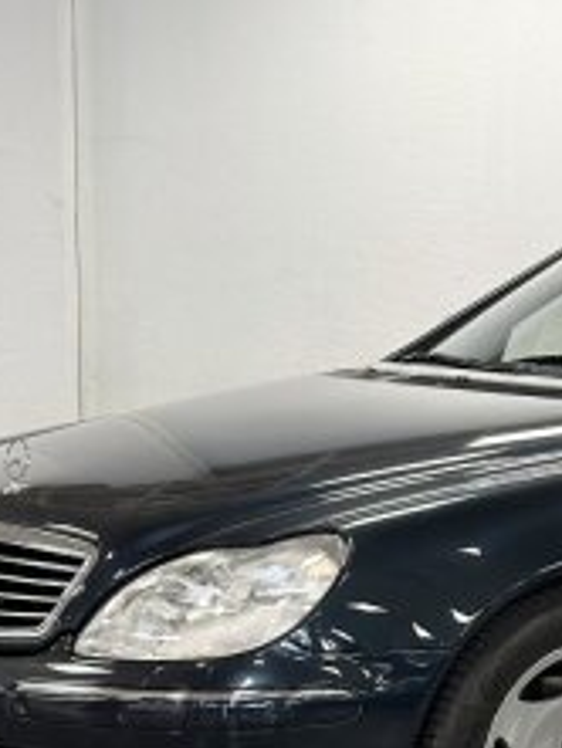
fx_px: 3006
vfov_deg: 14.1
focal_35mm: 139
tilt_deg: -6.9
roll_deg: -0.5
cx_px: 789
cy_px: 565
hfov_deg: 10.4
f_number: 1.78
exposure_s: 1/66
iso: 125
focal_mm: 6.86
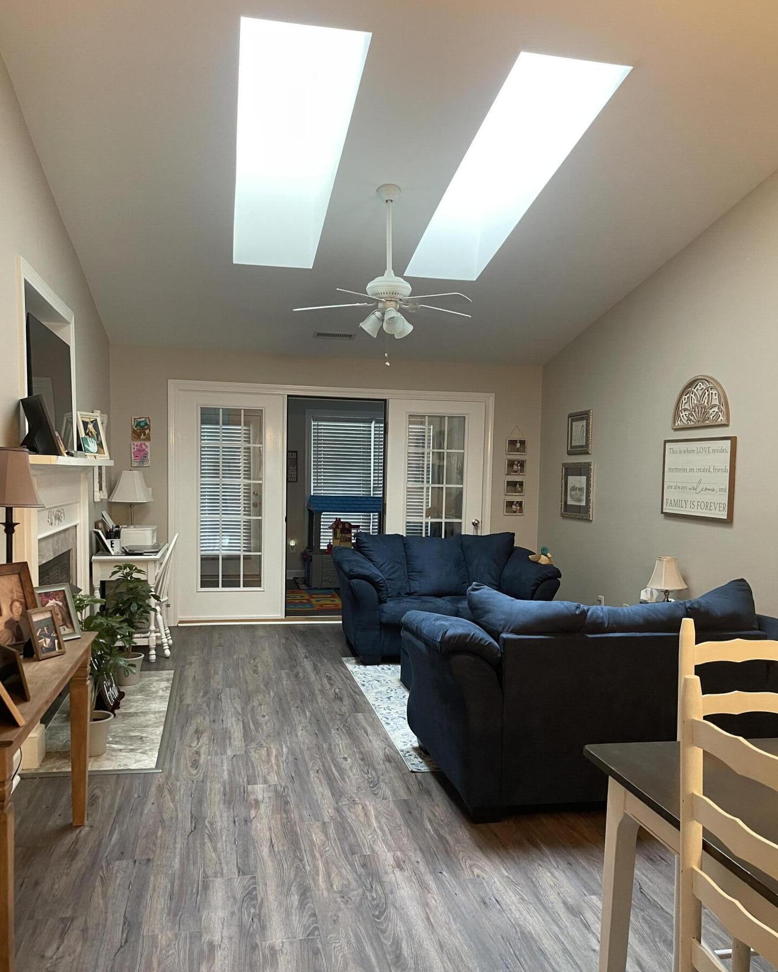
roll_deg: -1.7
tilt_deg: -3.5
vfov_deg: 64.0
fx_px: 777
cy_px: 530
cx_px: 380
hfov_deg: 53.2
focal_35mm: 27
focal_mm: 5.1
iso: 320
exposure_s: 1/60
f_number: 1.6
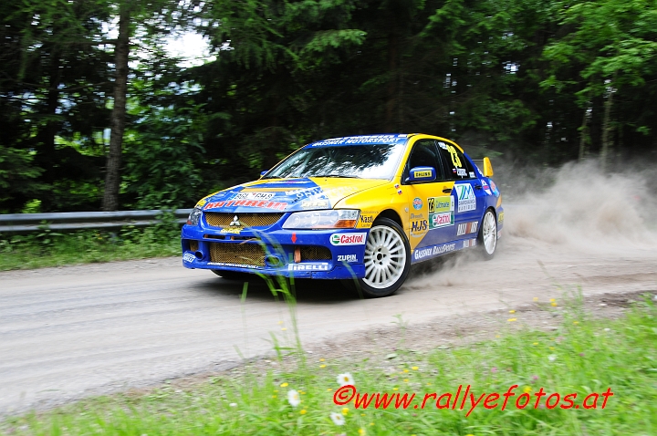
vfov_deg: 39.9
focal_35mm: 33
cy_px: 218
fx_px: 601
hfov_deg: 57.3
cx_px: 328
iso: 250
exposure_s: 1/160
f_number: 6.3
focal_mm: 22
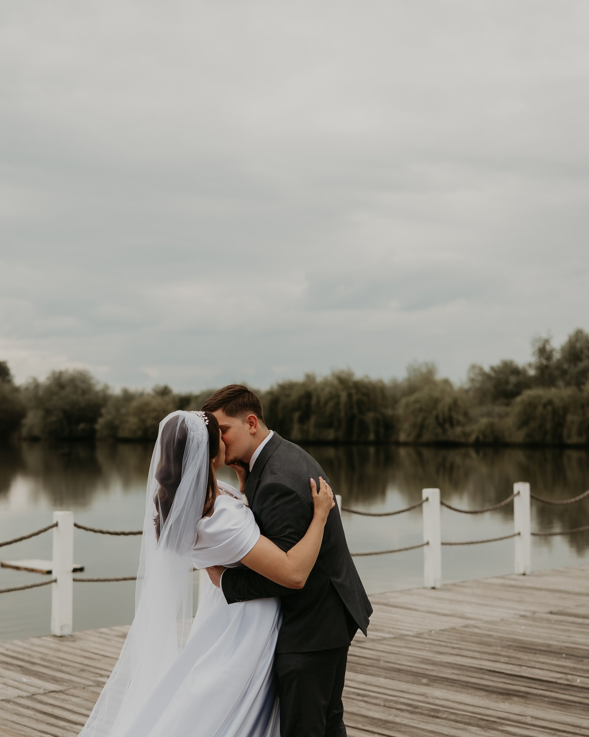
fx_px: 1242
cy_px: 434
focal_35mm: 57
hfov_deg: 26.5
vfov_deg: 32.9
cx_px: 185
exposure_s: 1/6400
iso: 125
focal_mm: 35
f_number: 1.8
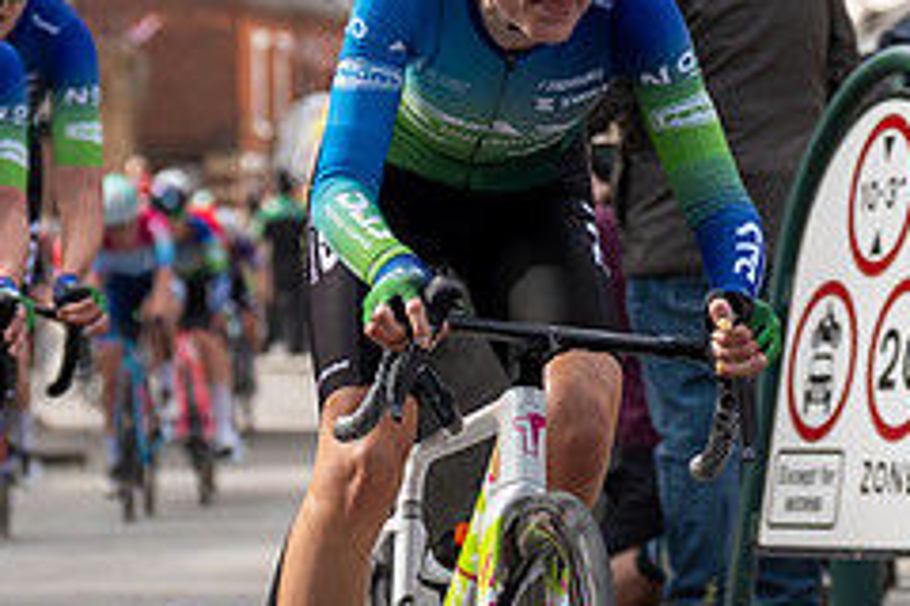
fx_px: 9403
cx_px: 761
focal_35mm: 372
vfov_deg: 3.7
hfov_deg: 5.5
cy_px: 46
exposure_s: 1/1000
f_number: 4
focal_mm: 88
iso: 200
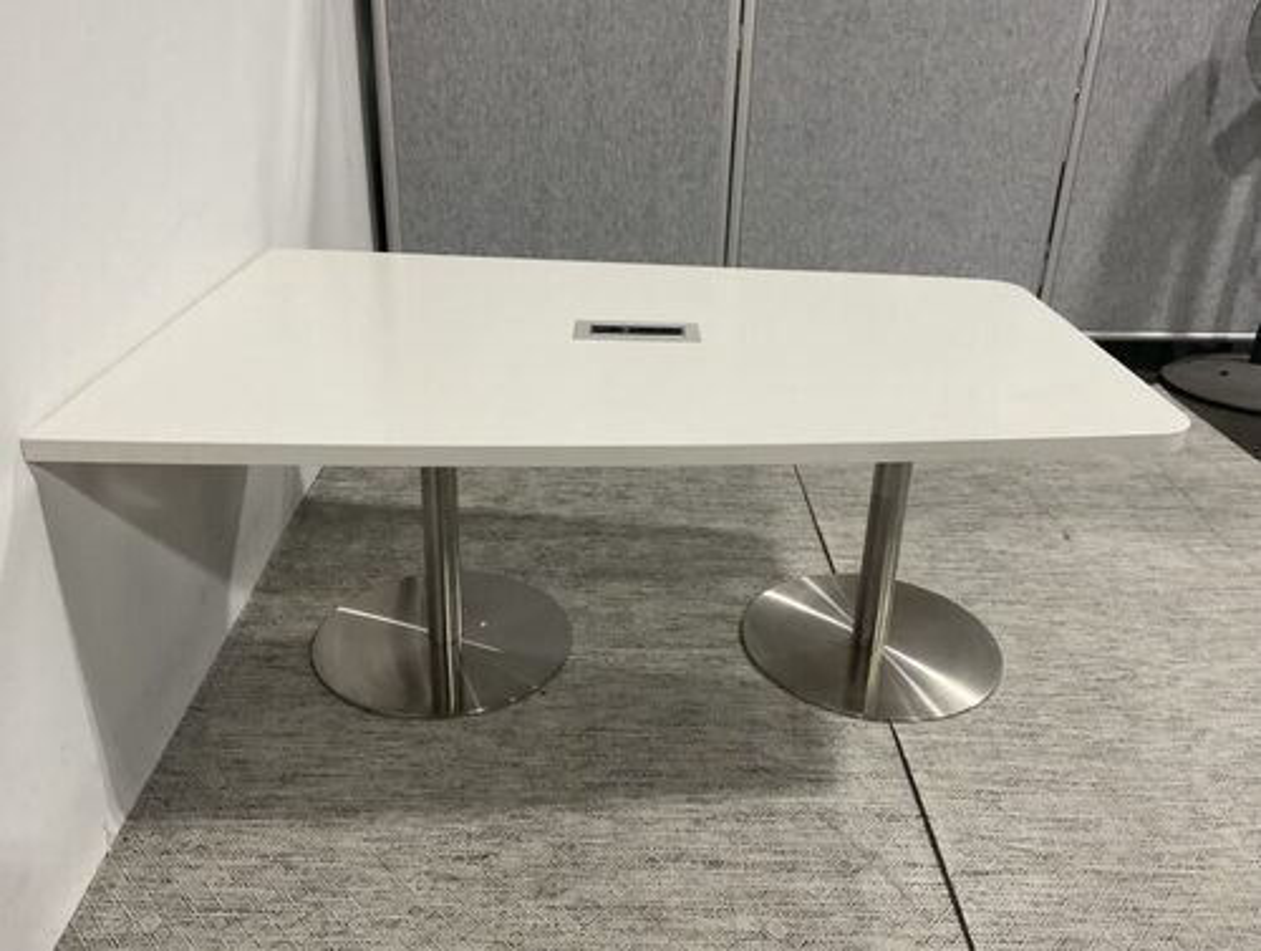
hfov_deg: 61.6
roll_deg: -2.3
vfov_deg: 48.4
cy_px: 476
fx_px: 1058
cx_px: 630
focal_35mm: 29
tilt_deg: -23.4
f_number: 1.8
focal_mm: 3
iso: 125
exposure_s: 1/60
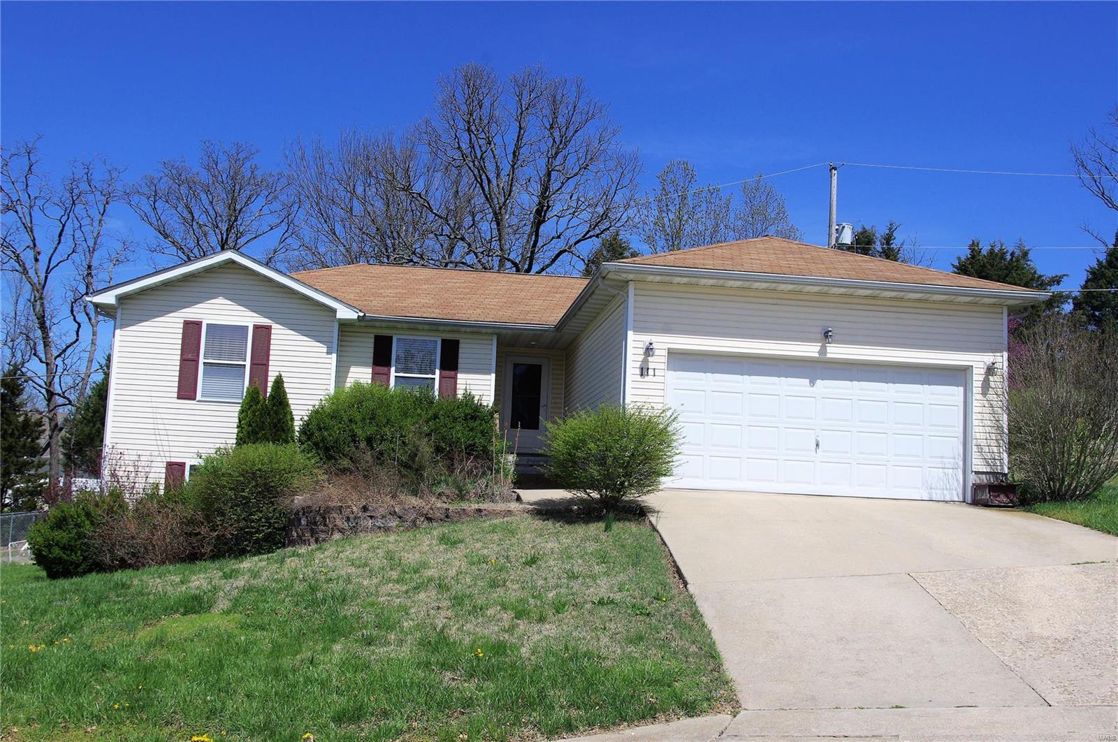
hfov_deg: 49.6
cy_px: 371
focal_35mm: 39
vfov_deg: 34.1
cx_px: 559
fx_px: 1209
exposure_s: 1/500
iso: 200
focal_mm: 26.25
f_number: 9
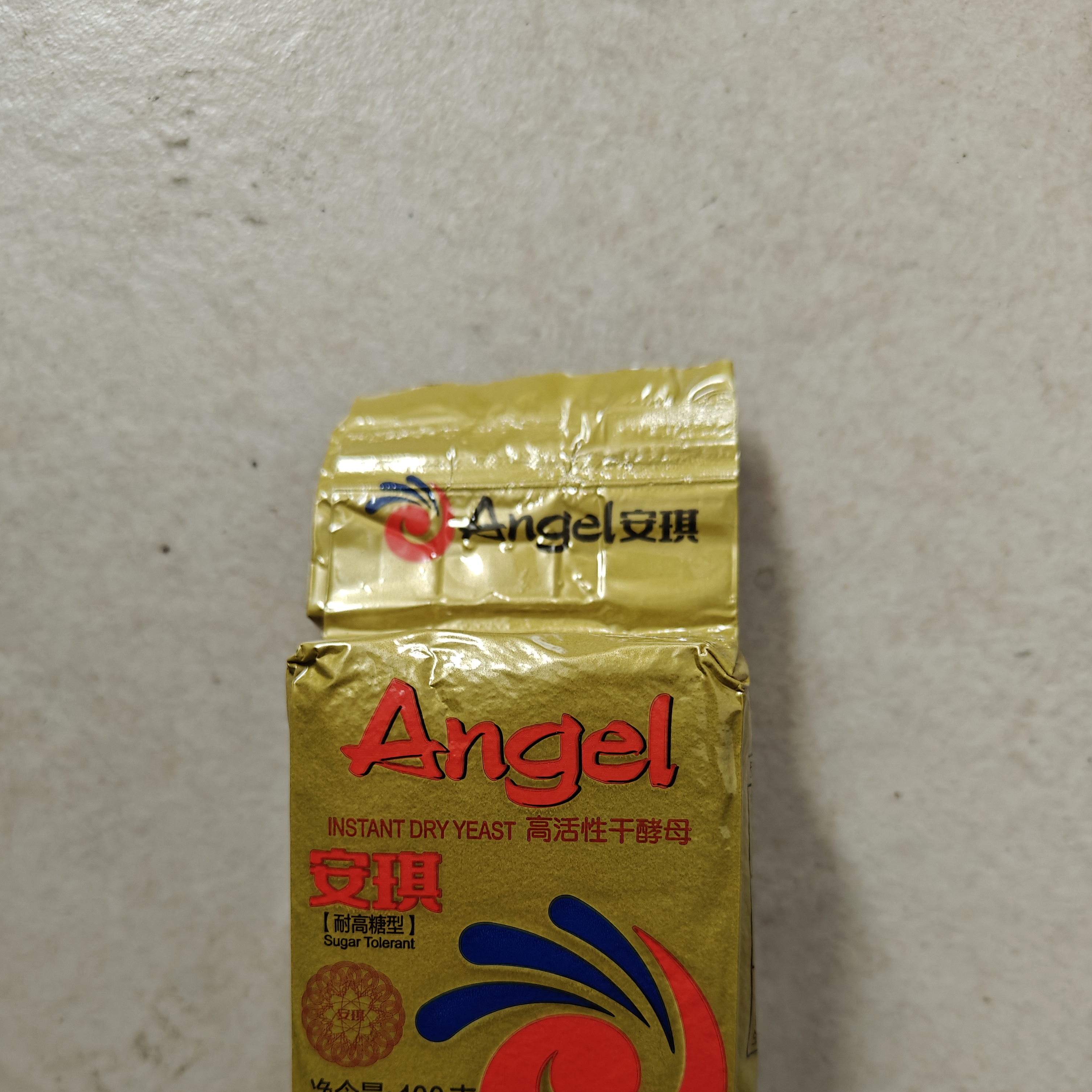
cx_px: 541
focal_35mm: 29
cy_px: 740
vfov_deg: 54.3
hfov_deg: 55.6
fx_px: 1035
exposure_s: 1/60
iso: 500
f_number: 1.8
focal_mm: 5.59
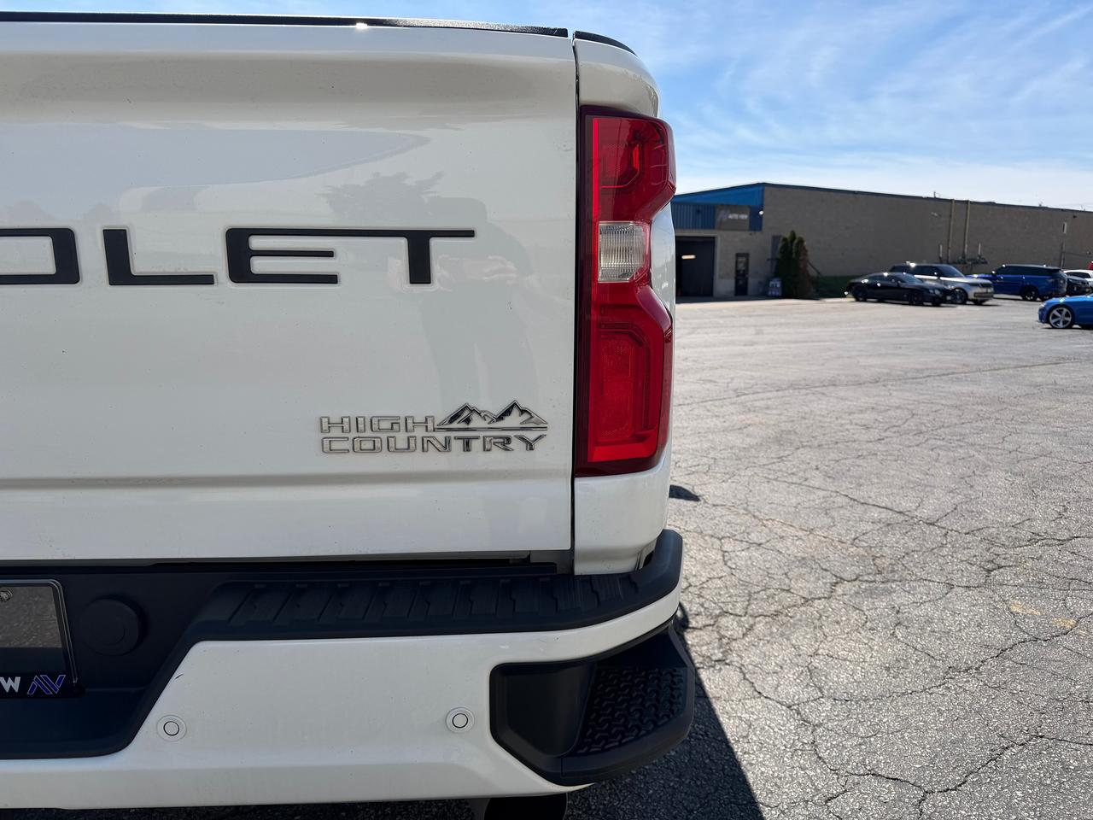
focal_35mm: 24
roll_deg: +0.1
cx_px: 546
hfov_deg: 71.6
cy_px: 410
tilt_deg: -9.6
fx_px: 758
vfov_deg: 56.8
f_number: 1.78
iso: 80
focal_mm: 6.76
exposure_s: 1/3759
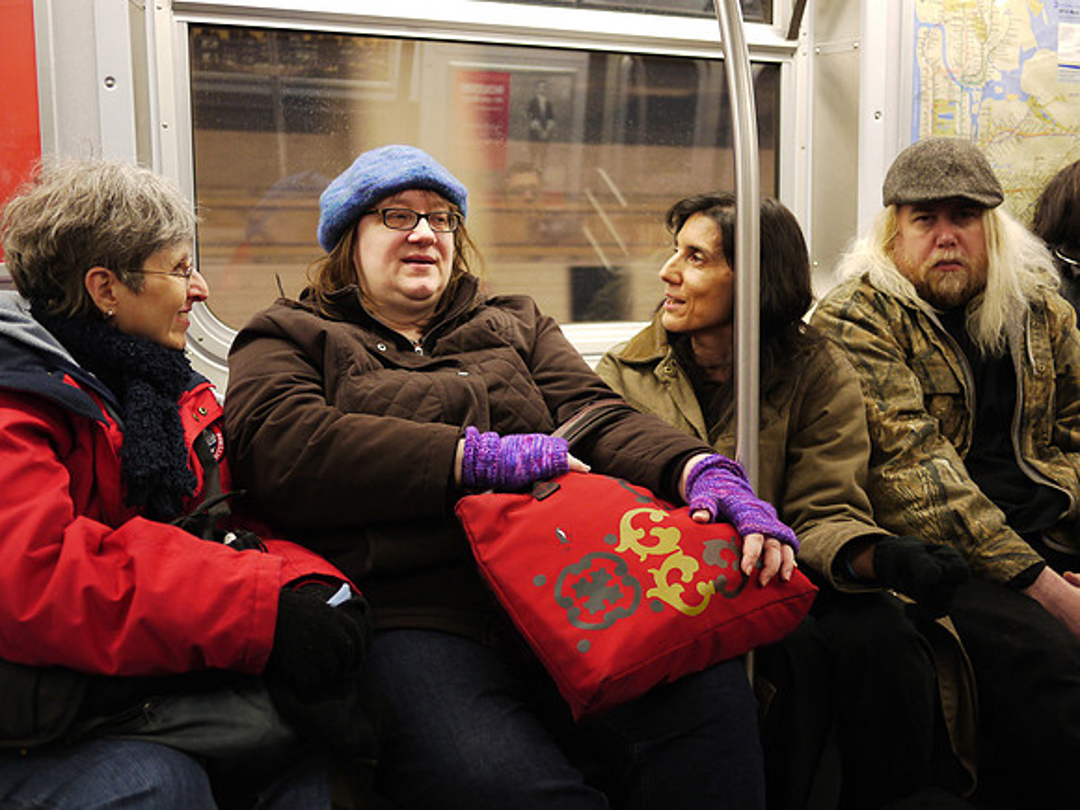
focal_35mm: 40
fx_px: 1248
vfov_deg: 36.0
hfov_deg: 46.8
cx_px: 540
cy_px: 405
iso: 400
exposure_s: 1/80
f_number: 1.7
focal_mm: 20
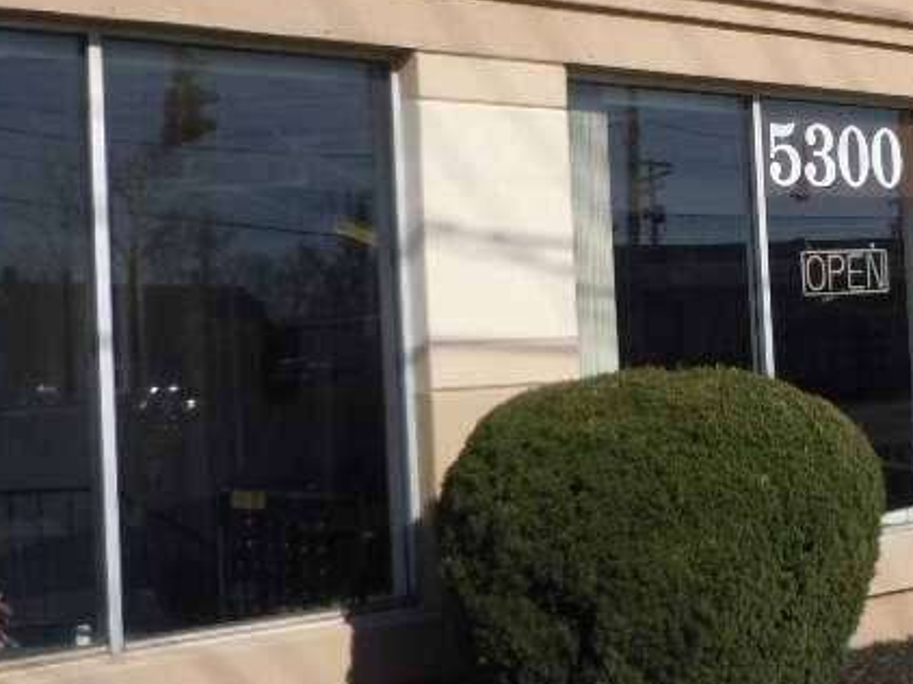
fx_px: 1792
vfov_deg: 21.5
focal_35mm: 68
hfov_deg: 27.6
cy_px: 249
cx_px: 805
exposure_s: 1/320
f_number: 7.4
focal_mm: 5
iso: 100
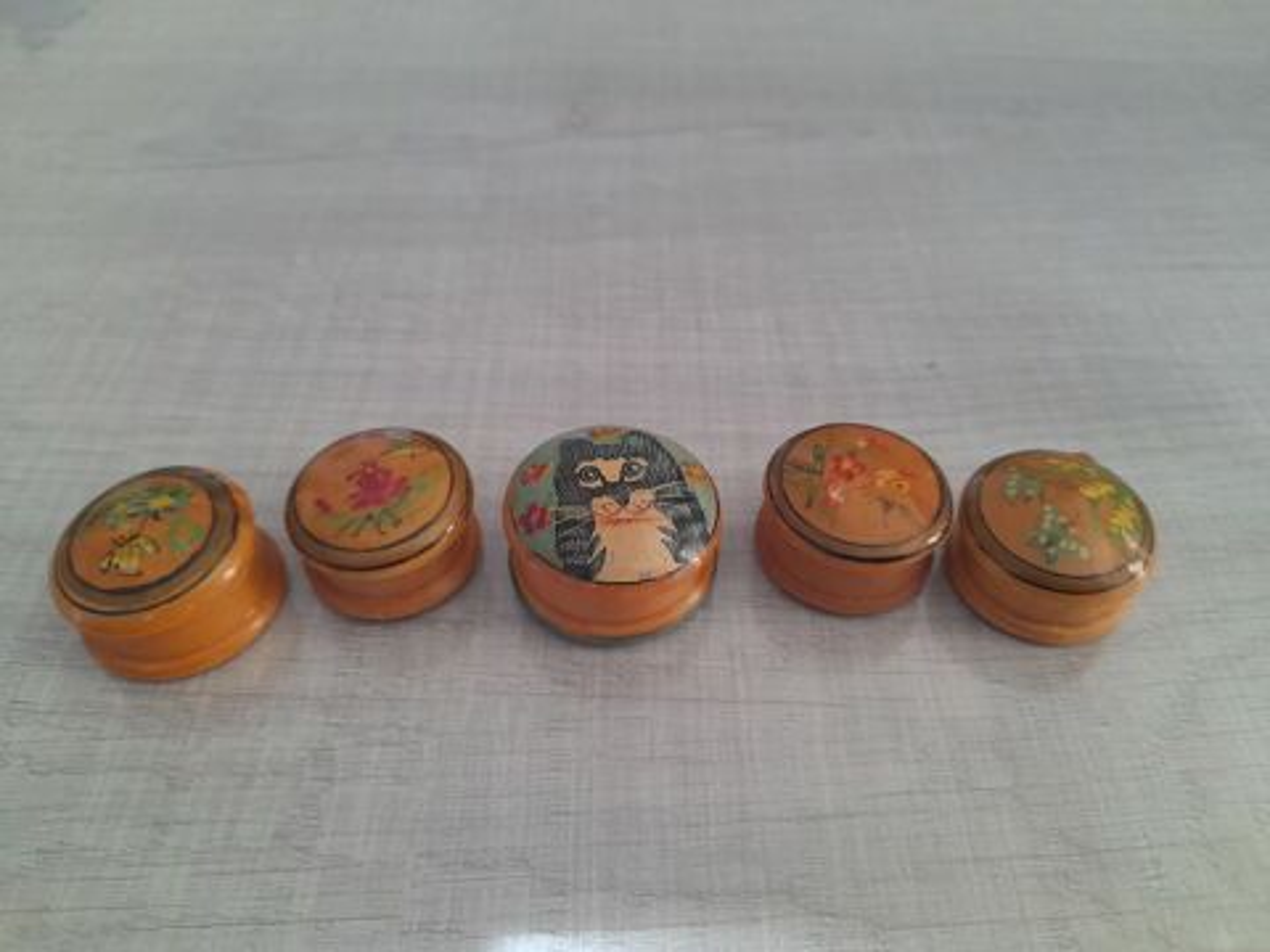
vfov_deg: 54.9
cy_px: 476
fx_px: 917
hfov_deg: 69.4
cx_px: 635
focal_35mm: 25
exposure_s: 1/33
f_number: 2
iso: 400
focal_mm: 4.6
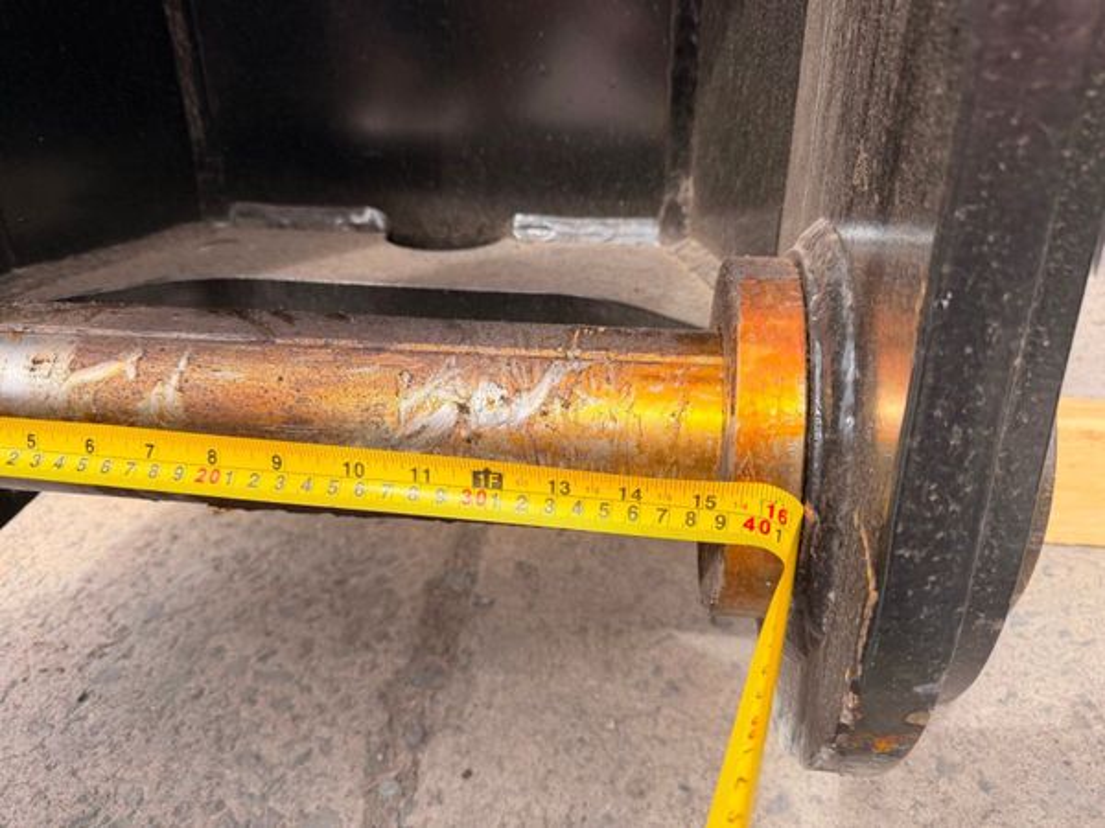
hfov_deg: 71.6
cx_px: 552
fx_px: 766
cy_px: 414
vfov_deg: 56.8
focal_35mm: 24
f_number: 1.78
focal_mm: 6.76
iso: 100
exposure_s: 1/1855
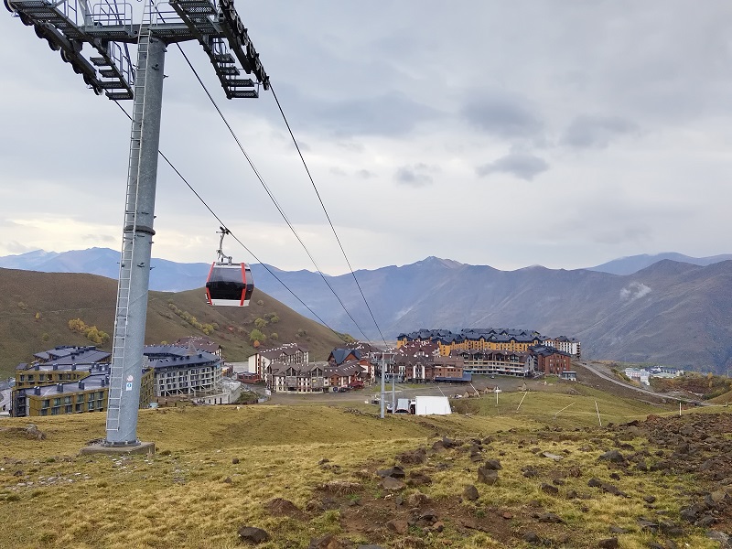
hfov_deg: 61.7
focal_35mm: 29
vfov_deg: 48.2
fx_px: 613
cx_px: 366
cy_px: 274
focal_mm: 6.24
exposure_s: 1/376
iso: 100
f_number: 1.9
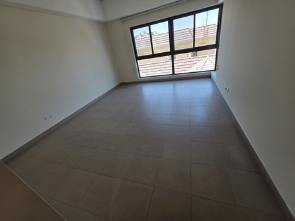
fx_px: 111
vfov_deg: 89.9
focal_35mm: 13
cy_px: 110
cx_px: 148
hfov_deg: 106.2
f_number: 1.9
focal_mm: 2.2
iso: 40
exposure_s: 1/271
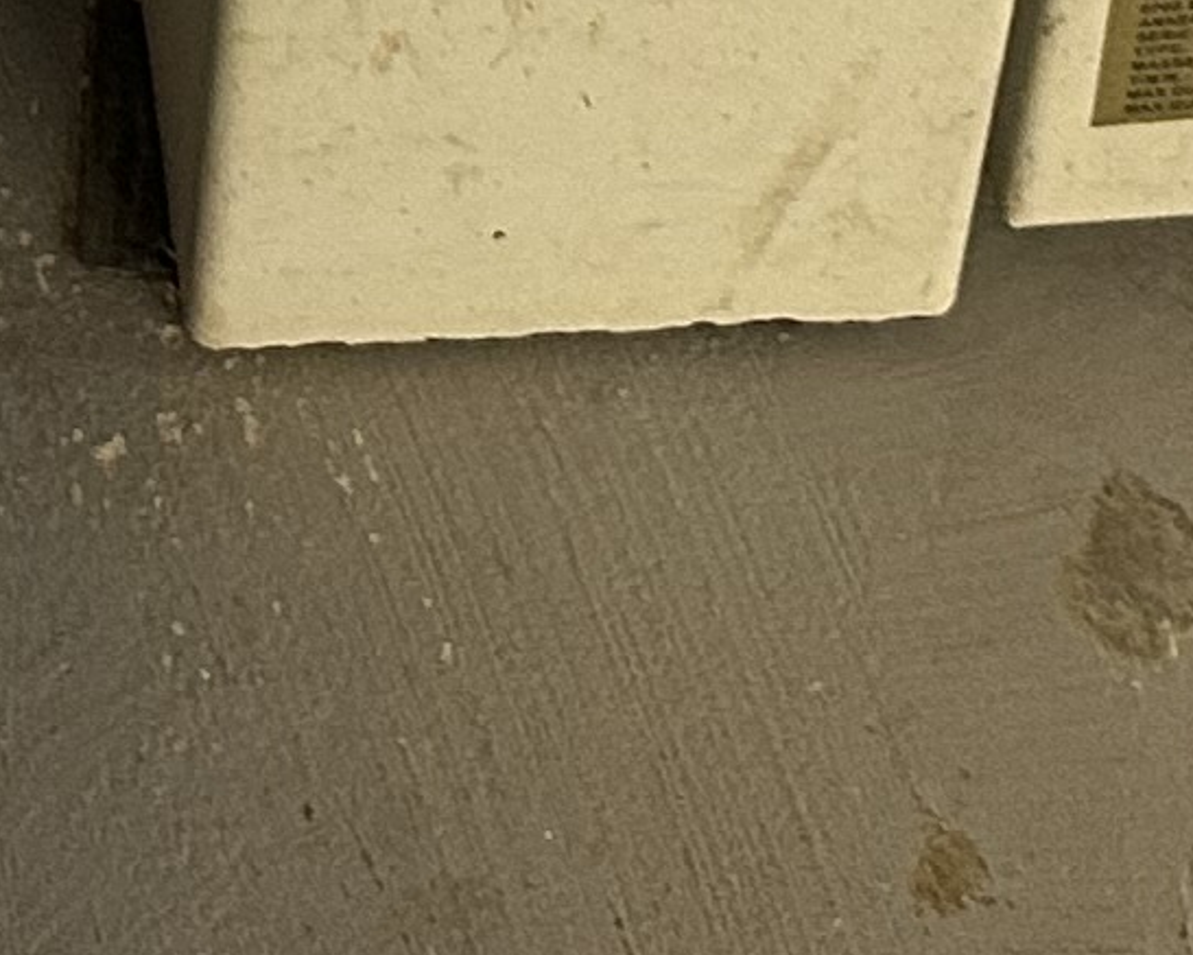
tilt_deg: -34.1
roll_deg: -2.3
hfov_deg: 11.1
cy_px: -1914
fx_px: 6109
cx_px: 20
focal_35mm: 173
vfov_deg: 7.8
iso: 250
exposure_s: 1/50
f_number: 1.78
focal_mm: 6.86
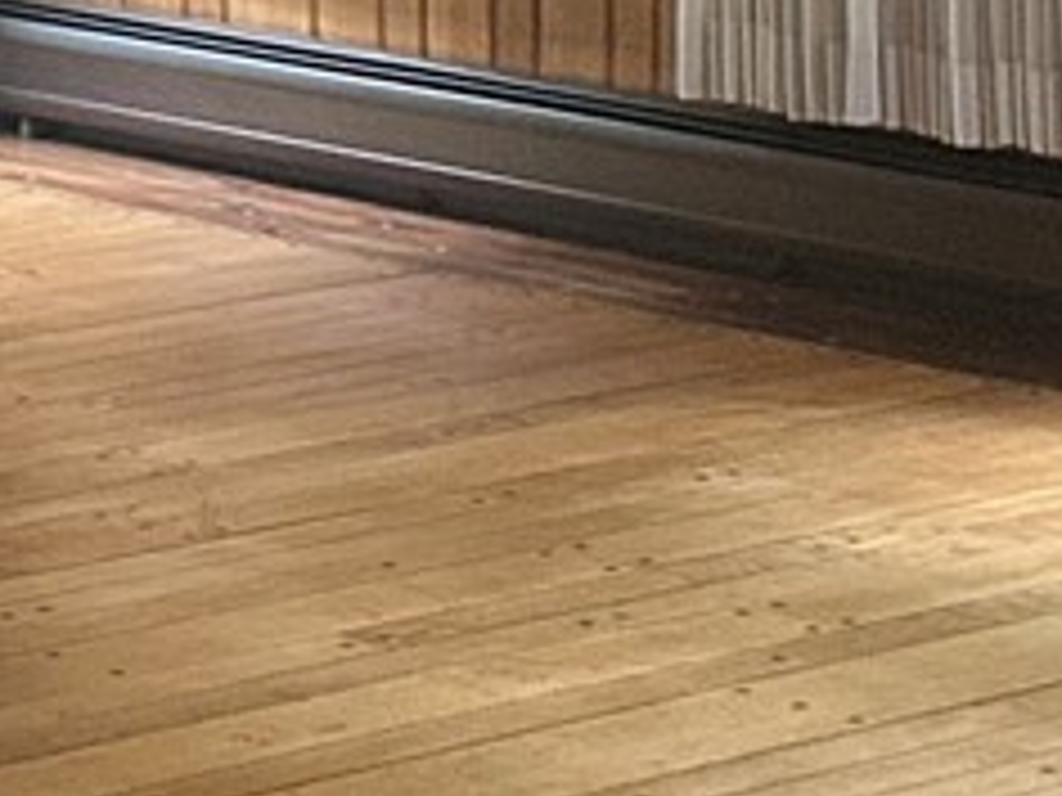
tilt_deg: -1.2
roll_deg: -0.2
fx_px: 6381
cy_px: -769
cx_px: -734
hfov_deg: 9.2
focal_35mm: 208
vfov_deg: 6.9
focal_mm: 6.86
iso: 250
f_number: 1.78
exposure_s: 1/60
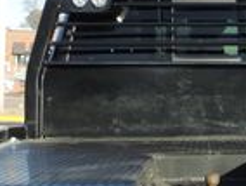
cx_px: 236
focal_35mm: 108
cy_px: 252
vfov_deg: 13.2
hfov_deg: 17.8
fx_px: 769
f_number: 3
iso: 80
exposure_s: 1/500
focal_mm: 4.3
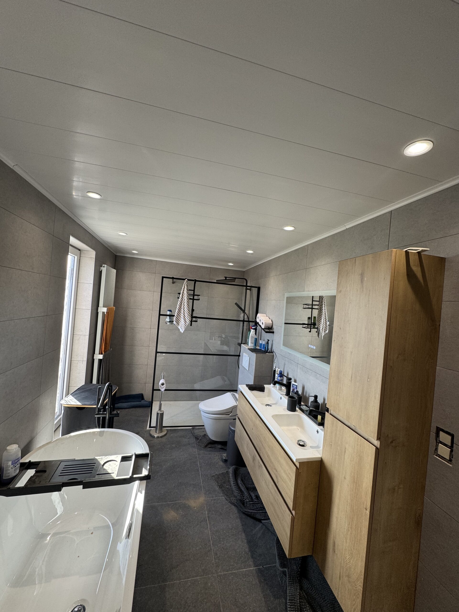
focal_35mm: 14
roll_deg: -5.2
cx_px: 230
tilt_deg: +0.2
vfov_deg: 102.1
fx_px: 248
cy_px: 306
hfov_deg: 85.7
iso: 100
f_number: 2.2
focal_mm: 2.22
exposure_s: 1/100
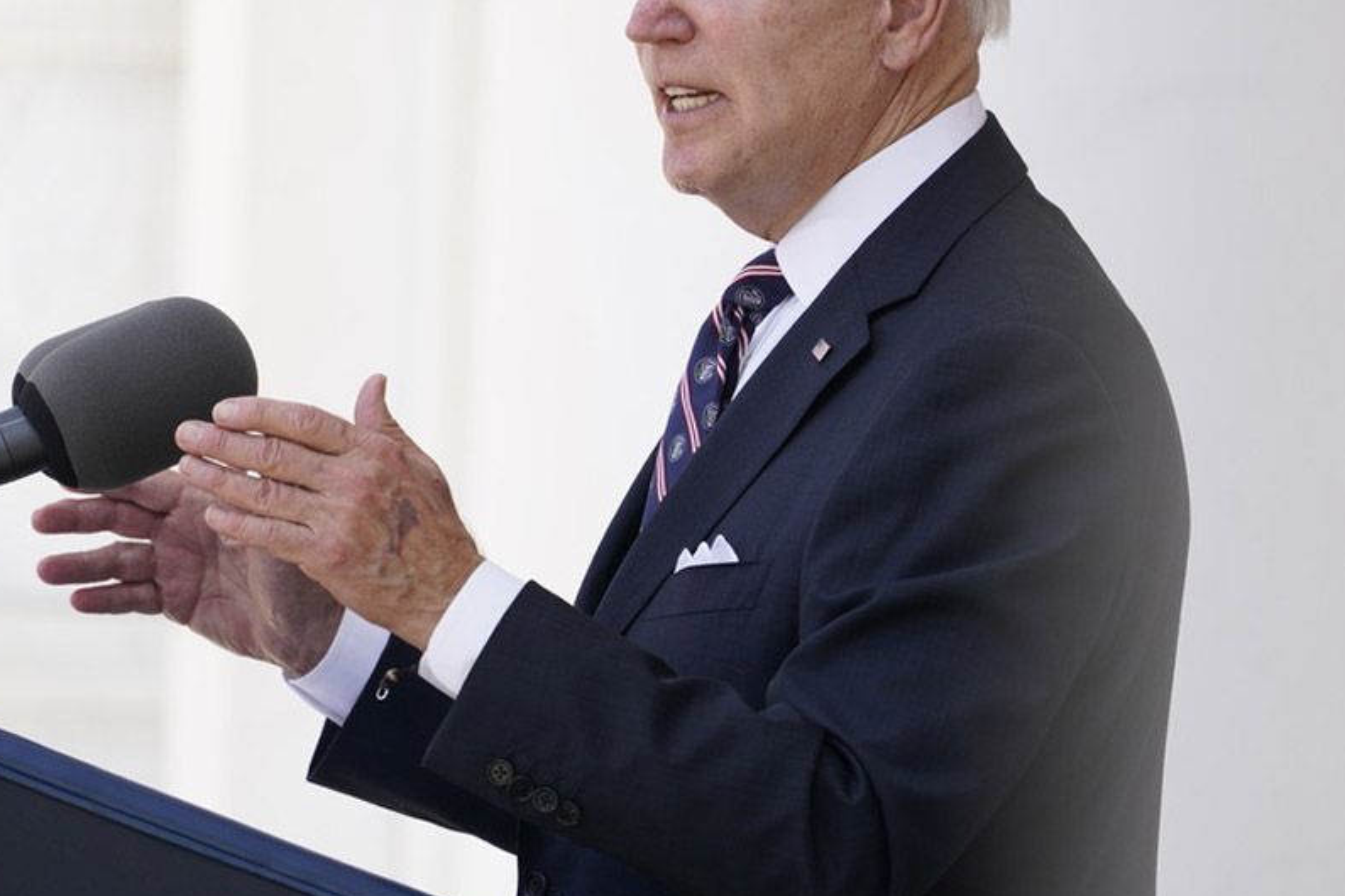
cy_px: 323
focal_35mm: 906
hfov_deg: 2.3
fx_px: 33847
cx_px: 694
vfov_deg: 1.5
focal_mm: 600
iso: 640
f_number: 6.3
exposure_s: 1/800
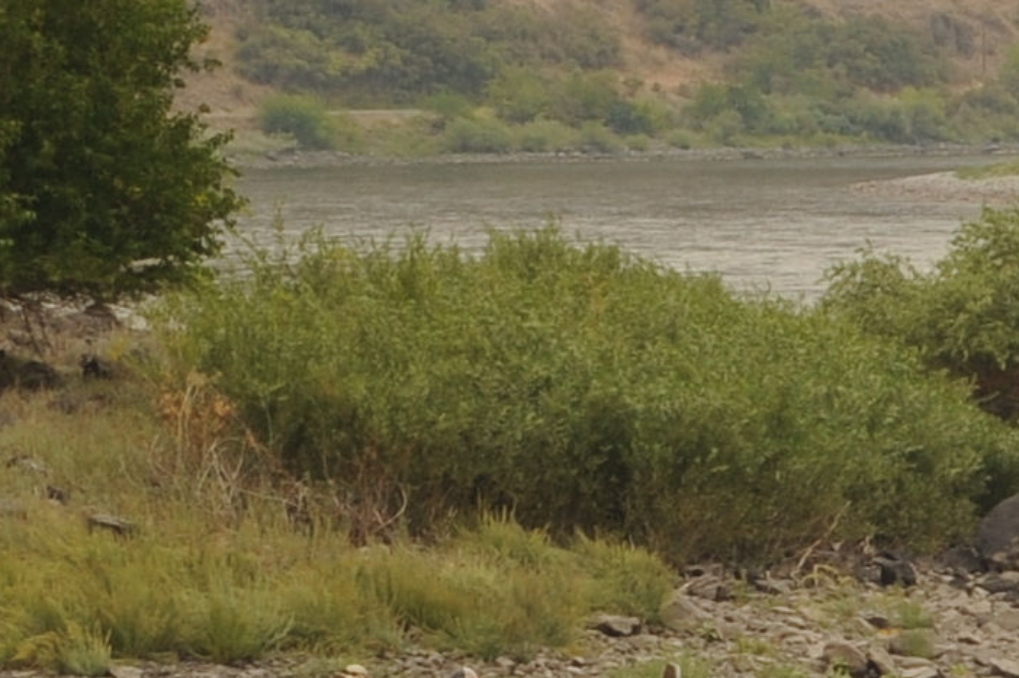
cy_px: 720
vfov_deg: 4.5
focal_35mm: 303
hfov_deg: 6.7
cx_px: 1783
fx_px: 8570
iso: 250
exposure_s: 1/200
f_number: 9
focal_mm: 50
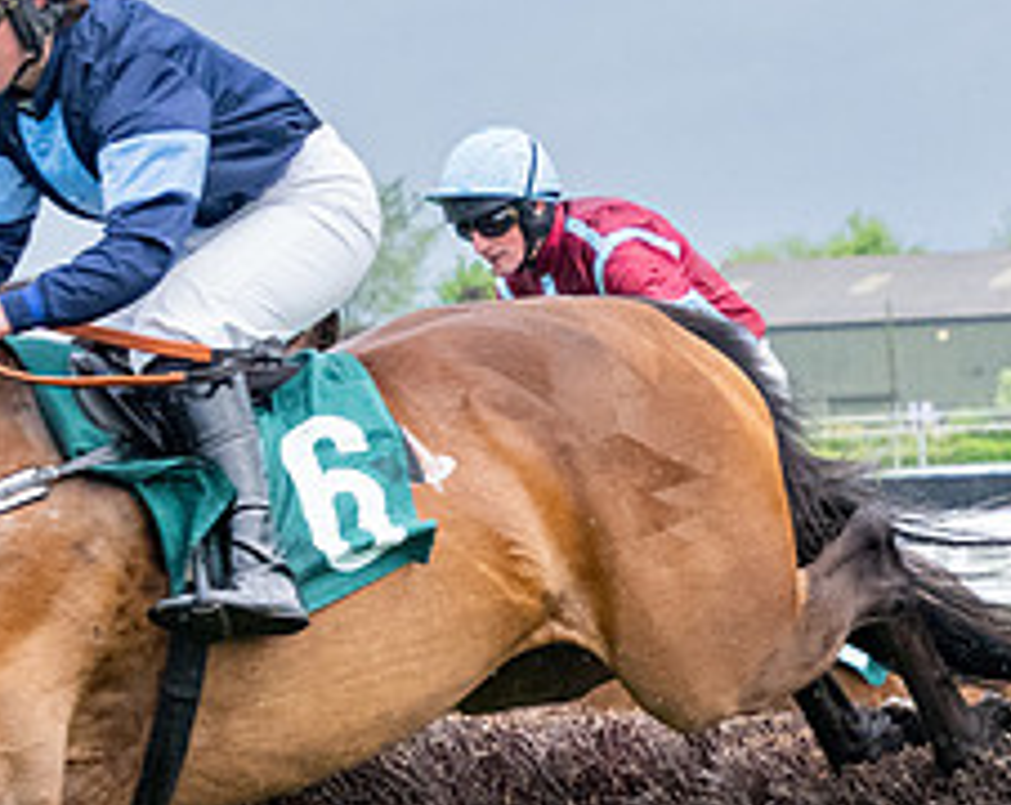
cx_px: 1037
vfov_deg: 5.4
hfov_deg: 6.7
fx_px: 8543
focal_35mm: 286
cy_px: 610
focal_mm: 70
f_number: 5
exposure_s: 1/1000
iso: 2000
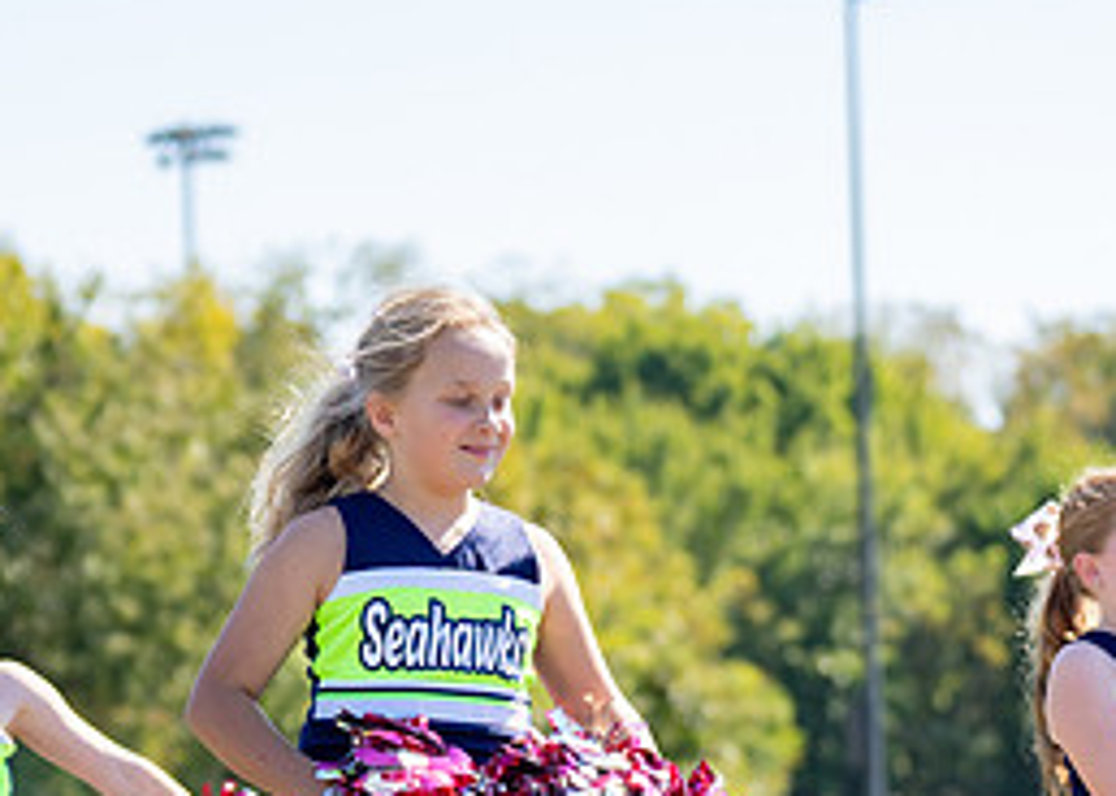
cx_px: 399
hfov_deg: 9.1
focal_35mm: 221
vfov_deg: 6.5
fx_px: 7001
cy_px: 790
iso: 200
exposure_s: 1/2000
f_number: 2.8
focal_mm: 70
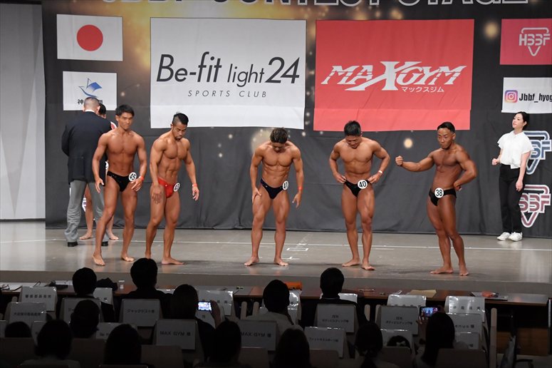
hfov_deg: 21.0
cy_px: 184
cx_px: 276
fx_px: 1487
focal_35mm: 97
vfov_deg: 14.1
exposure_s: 1/400
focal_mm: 65
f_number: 5.6
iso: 6400
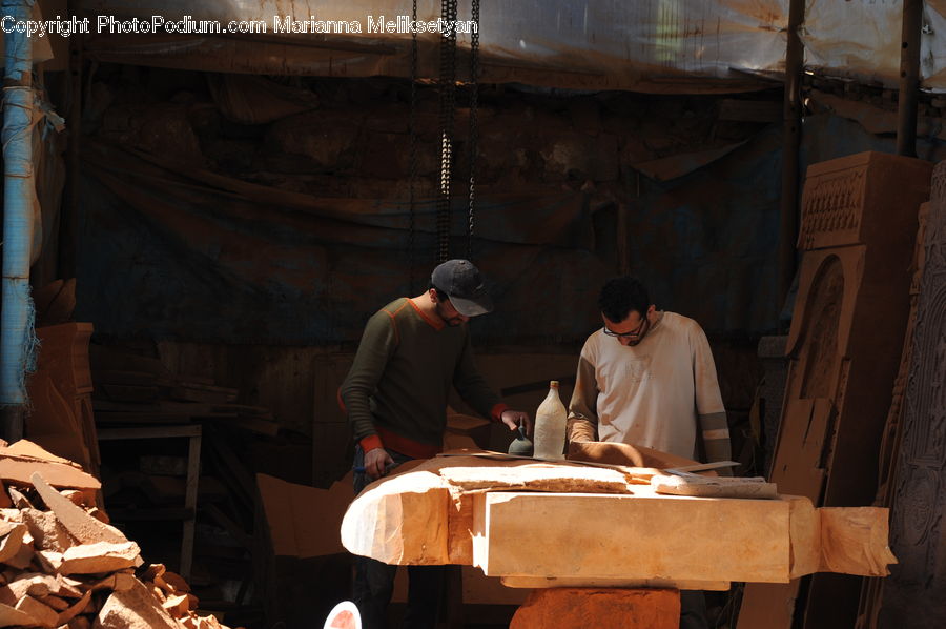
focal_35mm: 98
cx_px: 473
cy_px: 314
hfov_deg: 20.8
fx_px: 2572
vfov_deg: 13.9
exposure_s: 1/160
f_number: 6.3
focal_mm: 98
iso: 200
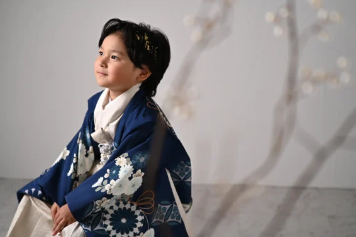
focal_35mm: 53
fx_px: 524
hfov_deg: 37.5
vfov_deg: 25.5
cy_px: 115
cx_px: 182
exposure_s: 1/160
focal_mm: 50
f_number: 2.5
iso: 100
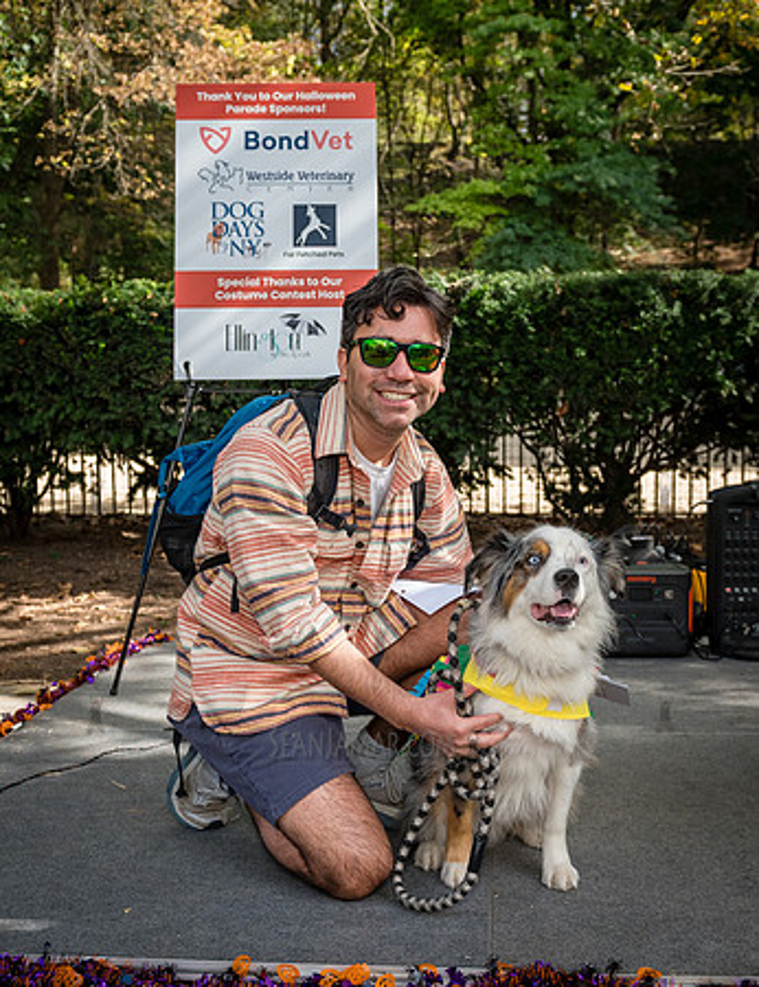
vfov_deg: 47.2
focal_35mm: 39
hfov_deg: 37.1
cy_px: 494
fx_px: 1129
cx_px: 411
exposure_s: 1/1600
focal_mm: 27
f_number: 4
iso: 1000
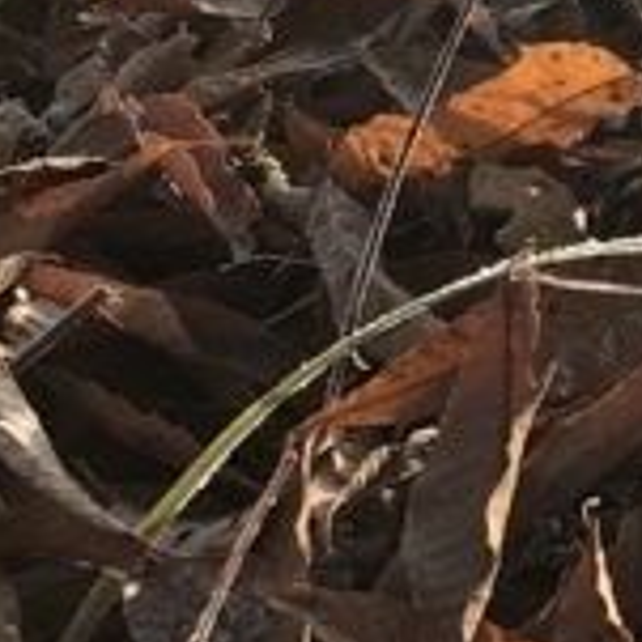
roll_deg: +1.8
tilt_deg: -13.3
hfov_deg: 10.2
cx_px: 804
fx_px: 3525
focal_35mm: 168
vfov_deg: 10.3
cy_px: -55
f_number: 1.8
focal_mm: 3.99
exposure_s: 1/948
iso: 20
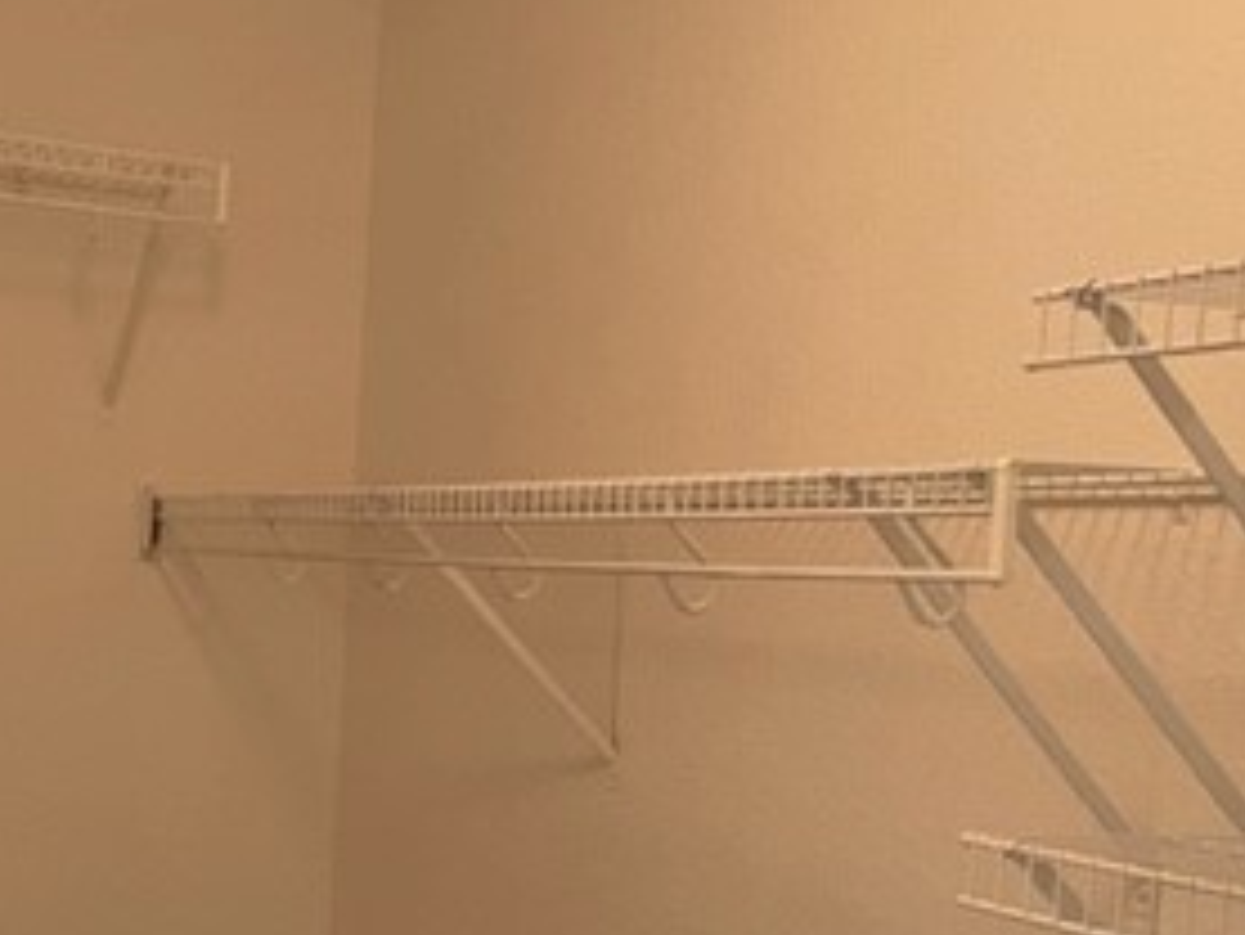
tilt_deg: -7.8
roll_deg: -3.0
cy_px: 827
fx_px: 2159
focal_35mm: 60
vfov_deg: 23.8
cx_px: 274
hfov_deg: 31.5
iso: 160
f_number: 1.6
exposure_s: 1/60
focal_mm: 4.2
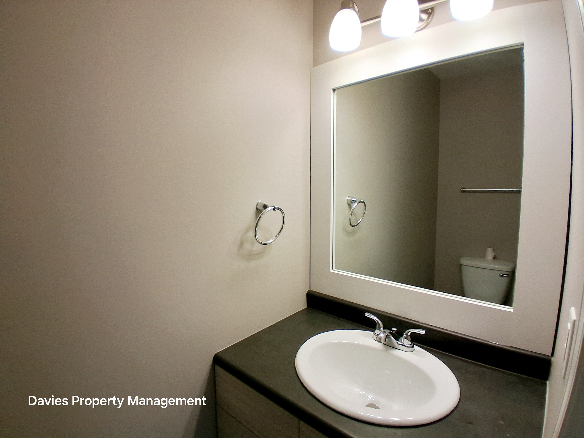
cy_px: 219
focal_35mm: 17
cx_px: 292
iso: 64
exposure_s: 1/120
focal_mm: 1.4
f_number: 2.2
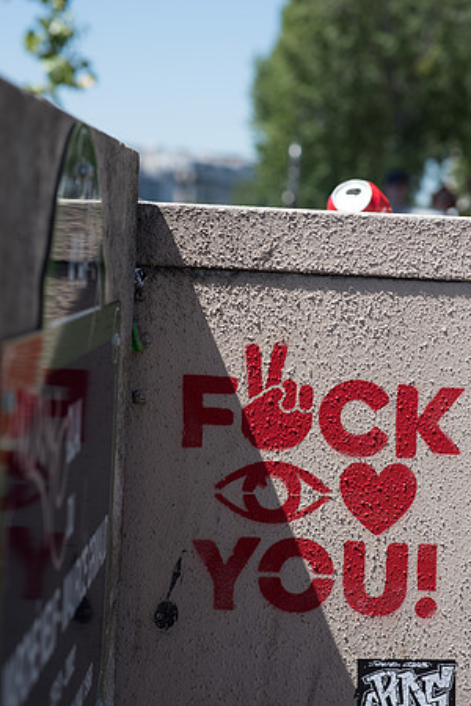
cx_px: 236
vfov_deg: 23.9
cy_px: 353
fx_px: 1668
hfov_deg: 16.1
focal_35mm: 85
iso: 200
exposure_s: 1/640
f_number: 5.6
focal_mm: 85
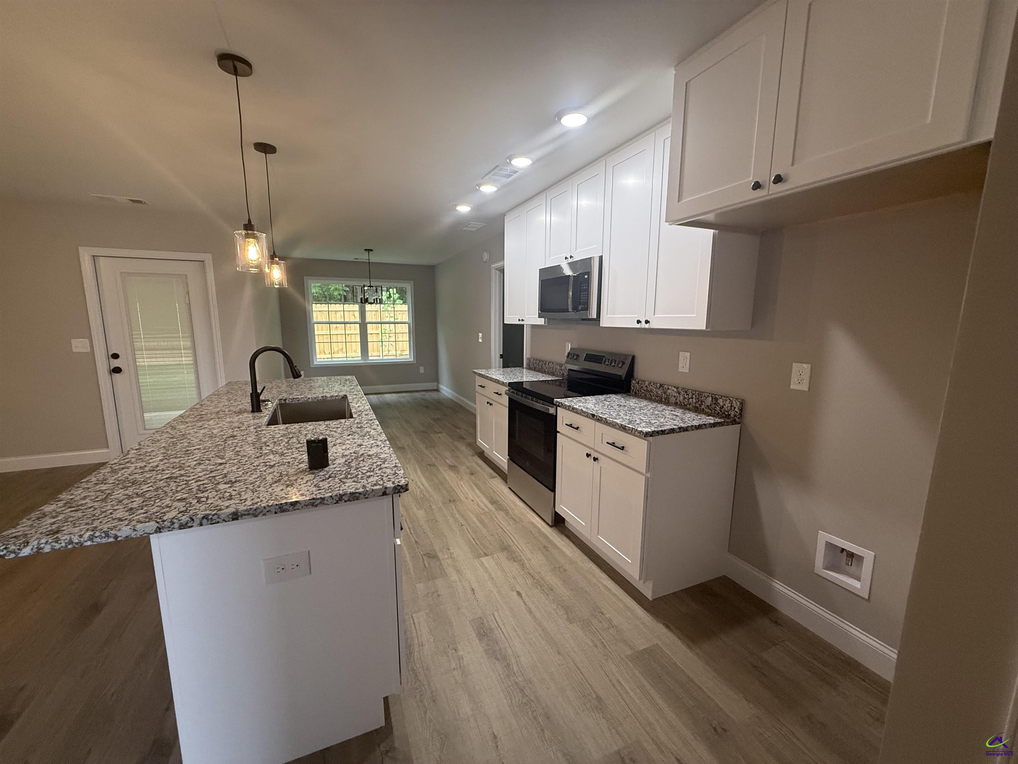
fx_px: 412
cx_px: 509
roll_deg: -0.3
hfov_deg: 102.1
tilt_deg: -8.9
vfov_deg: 85.7
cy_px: 382
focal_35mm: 14
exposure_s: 1/120
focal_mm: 2.22
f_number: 2.2
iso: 250
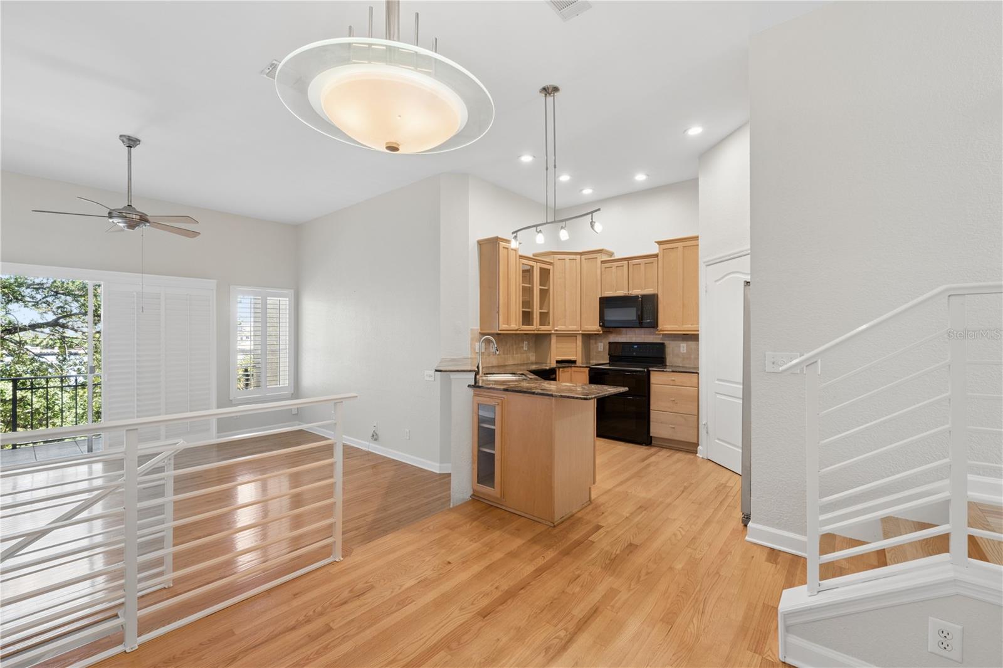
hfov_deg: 100.4
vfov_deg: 77.3
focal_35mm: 15
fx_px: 418
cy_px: 334
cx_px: 502
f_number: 8
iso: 160
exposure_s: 1/4
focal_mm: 10
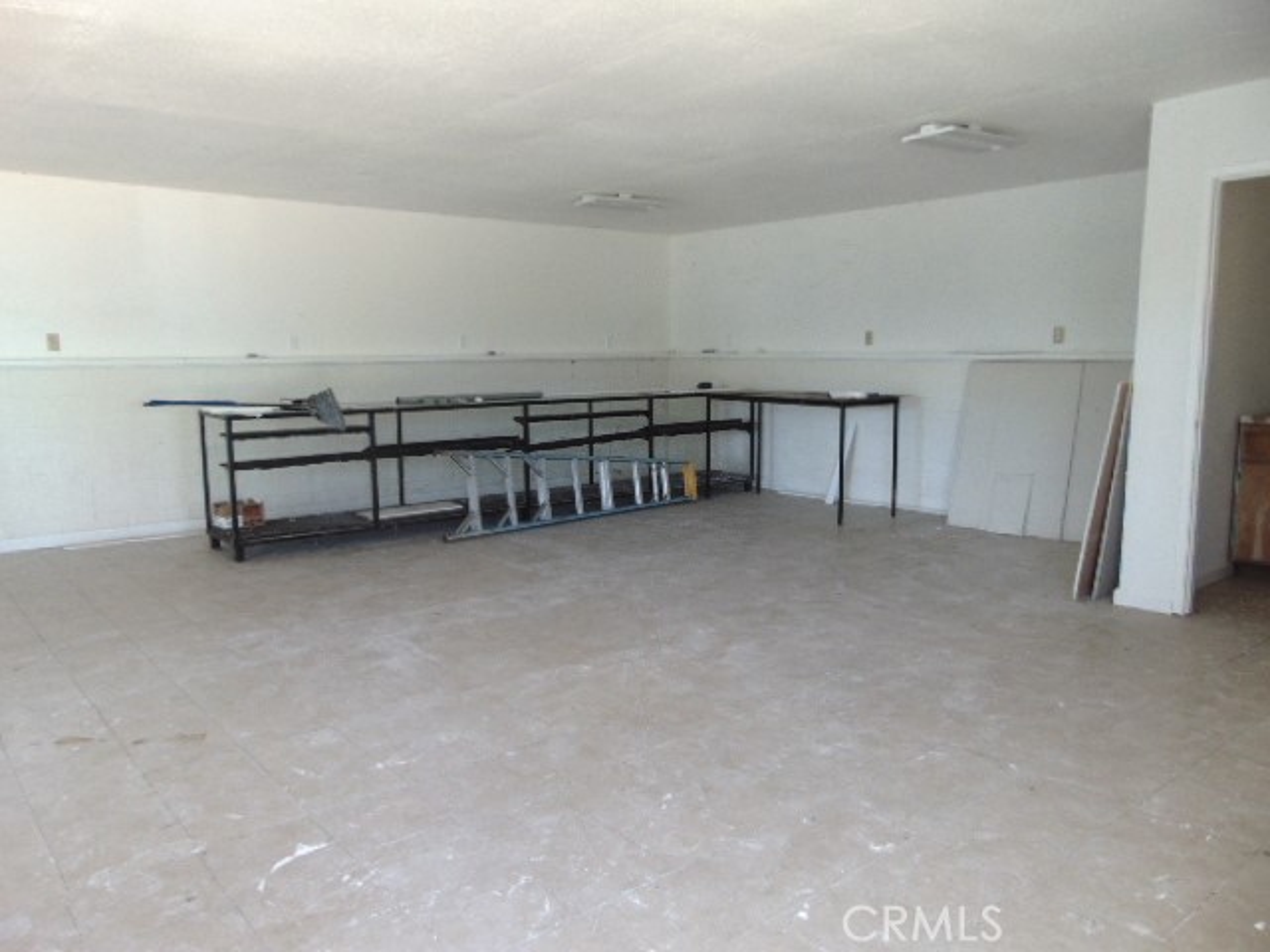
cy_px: 476
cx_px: 635
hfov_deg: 69.4
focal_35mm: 25
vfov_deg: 54.9
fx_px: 917
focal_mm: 4.5
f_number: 3
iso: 100
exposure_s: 1/30
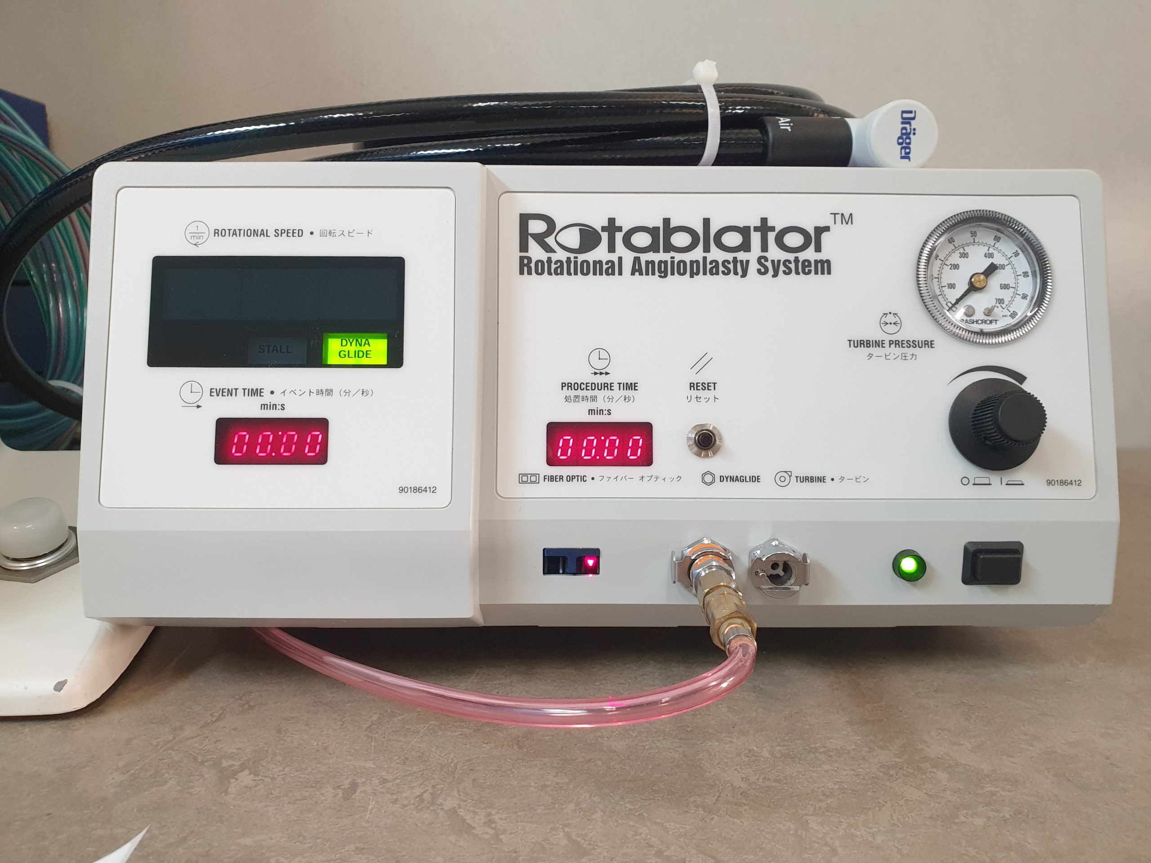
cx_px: 576
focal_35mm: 26
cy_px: 432
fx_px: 865
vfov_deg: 53.1
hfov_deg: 67.3
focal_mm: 4.3
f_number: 2.4
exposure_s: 1/50
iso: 320
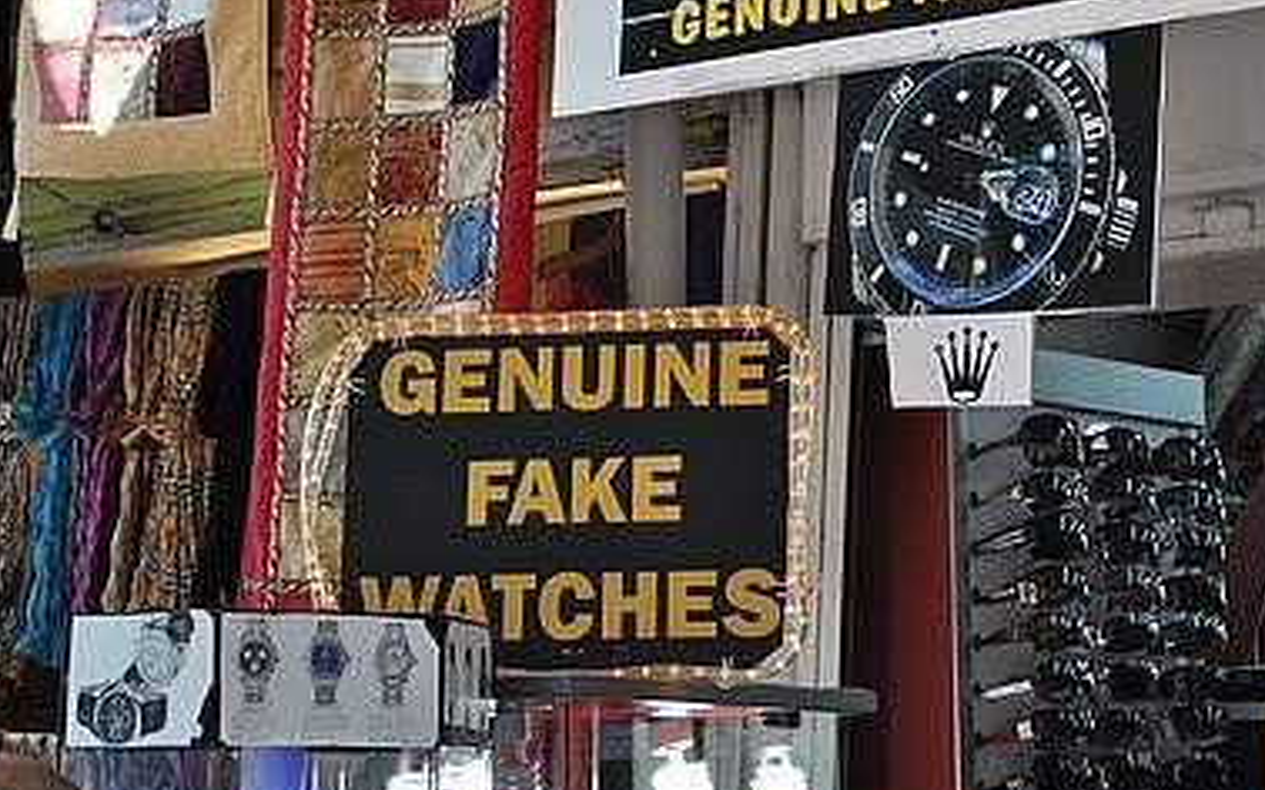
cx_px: 883
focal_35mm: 89
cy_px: 278
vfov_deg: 14.7
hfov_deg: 23.2
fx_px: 3067
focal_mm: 40
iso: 200
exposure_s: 1/100
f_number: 5.3
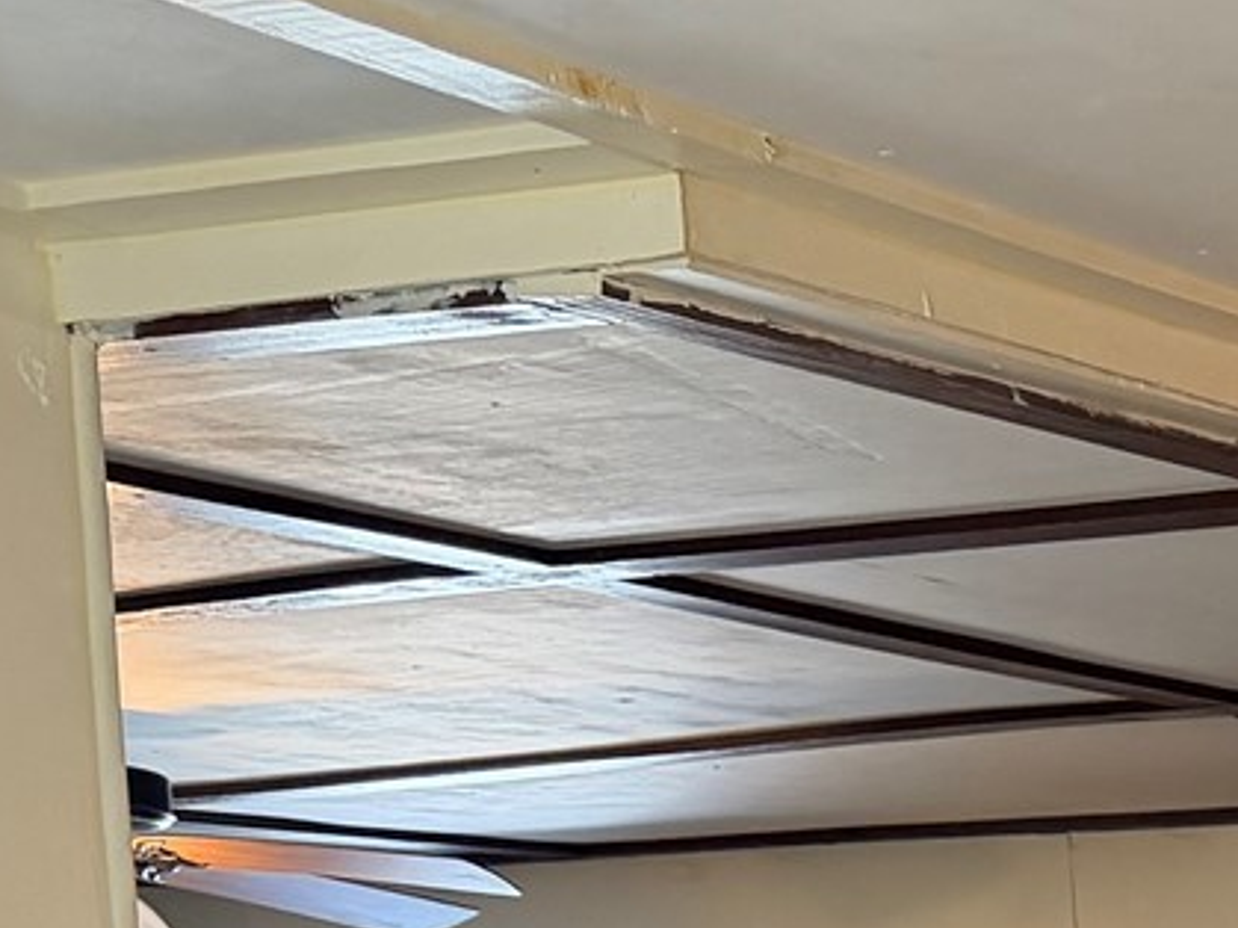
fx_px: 3933
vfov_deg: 11.9
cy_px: 1886
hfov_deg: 15.0
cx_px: 2378
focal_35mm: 110
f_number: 1.78
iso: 200
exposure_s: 1/60
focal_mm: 6.76
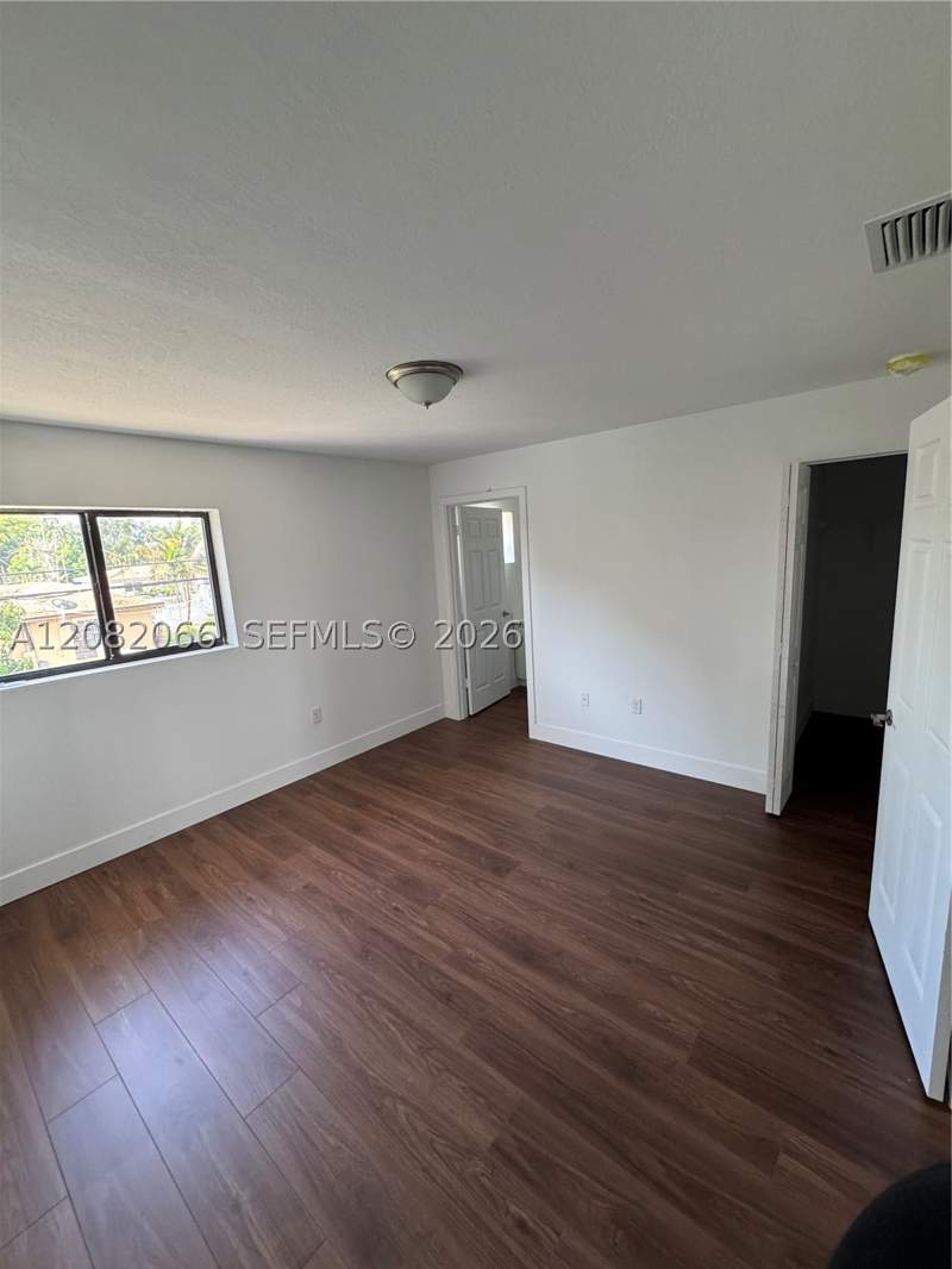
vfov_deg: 102.1
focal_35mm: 14
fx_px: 513
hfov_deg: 85.7
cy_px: 634
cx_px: 476
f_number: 2.2
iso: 320
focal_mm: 2.22
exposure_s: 1/77
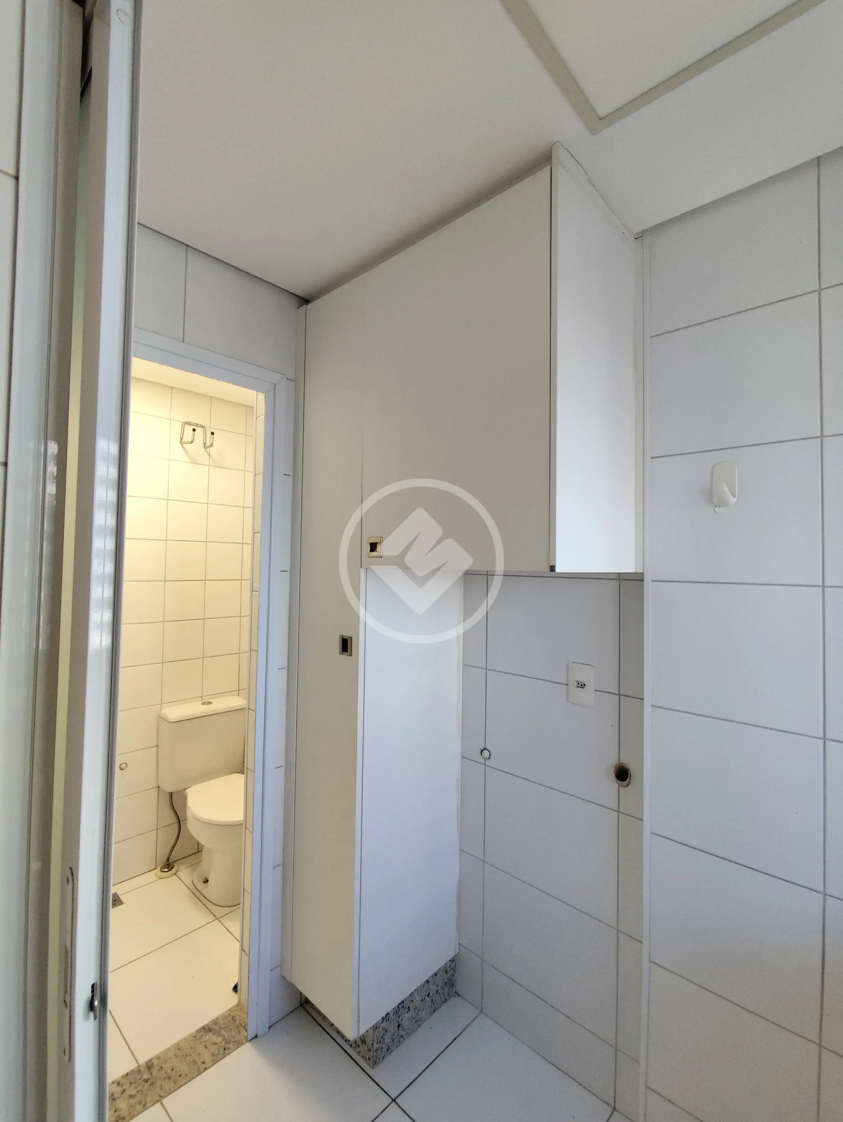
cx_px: 422
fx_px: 519
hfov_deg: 78.2
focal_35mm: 16
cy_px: 561
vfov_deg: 94.5
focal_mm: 1.65
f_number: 2.2
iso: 200
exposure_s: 1/60
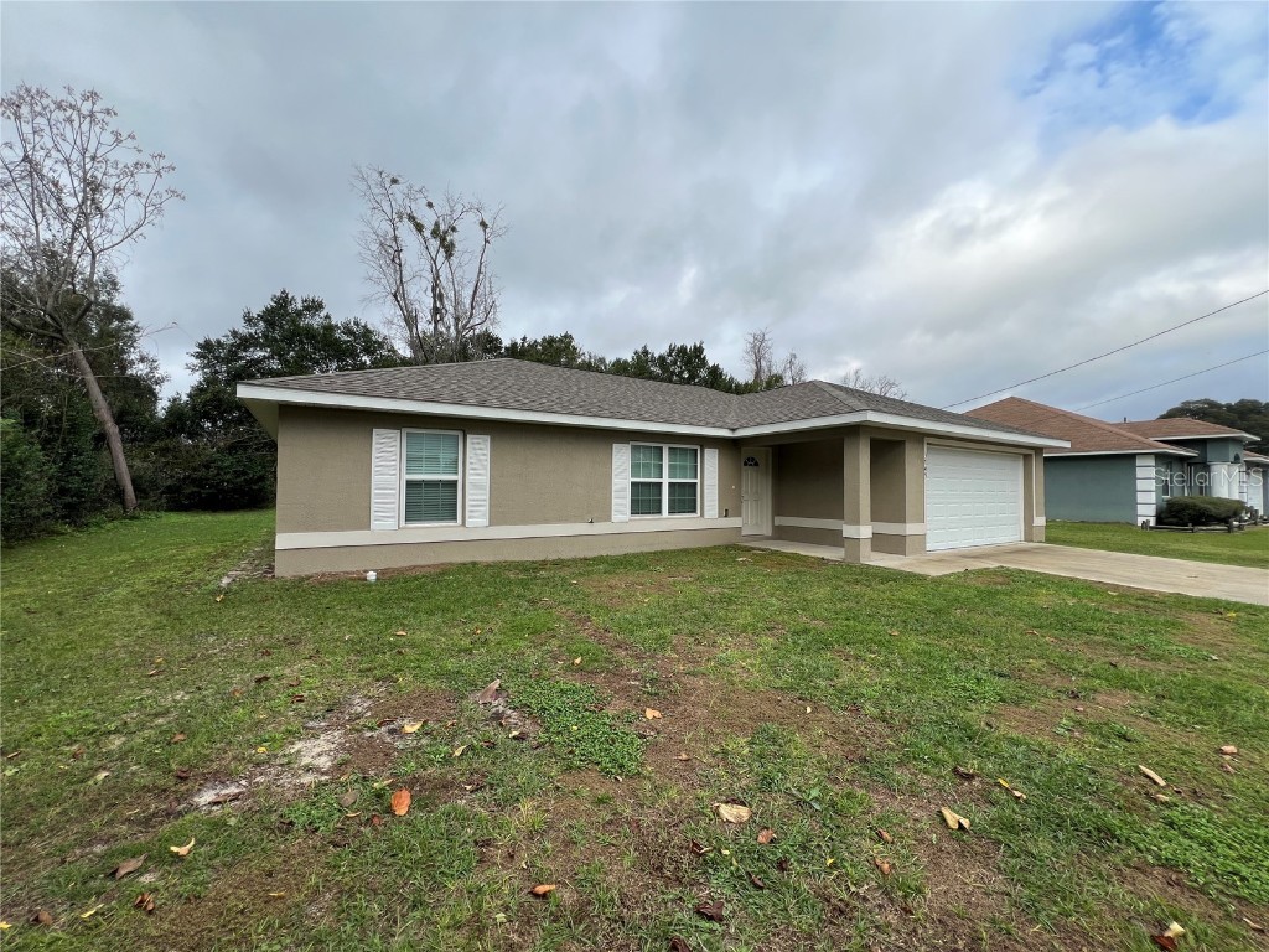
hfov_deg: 106.2
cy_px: 476
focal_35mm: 13
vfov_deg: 89.9
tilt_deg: +1.8
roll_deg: -0.5
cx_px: 634
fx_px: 477
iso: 32
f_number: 1.8
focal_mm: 1.57
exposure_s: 1/547
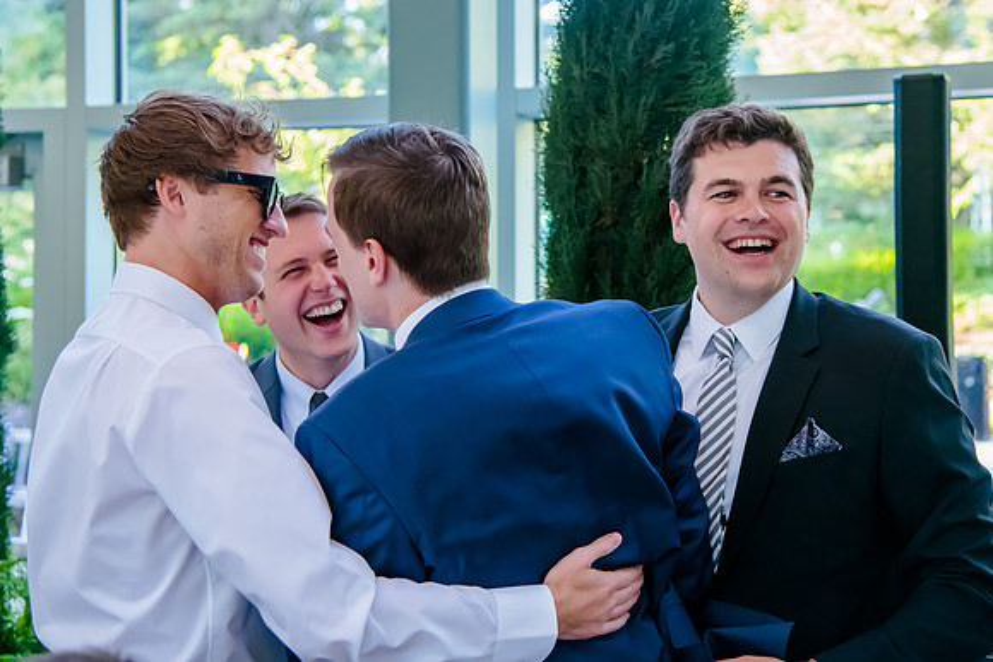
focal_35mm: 70
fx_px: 1929
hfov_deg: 28.8
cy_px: 269
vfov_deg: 19.5
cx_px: 549
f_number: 4
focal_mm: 55
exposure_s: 1/400
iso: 4000
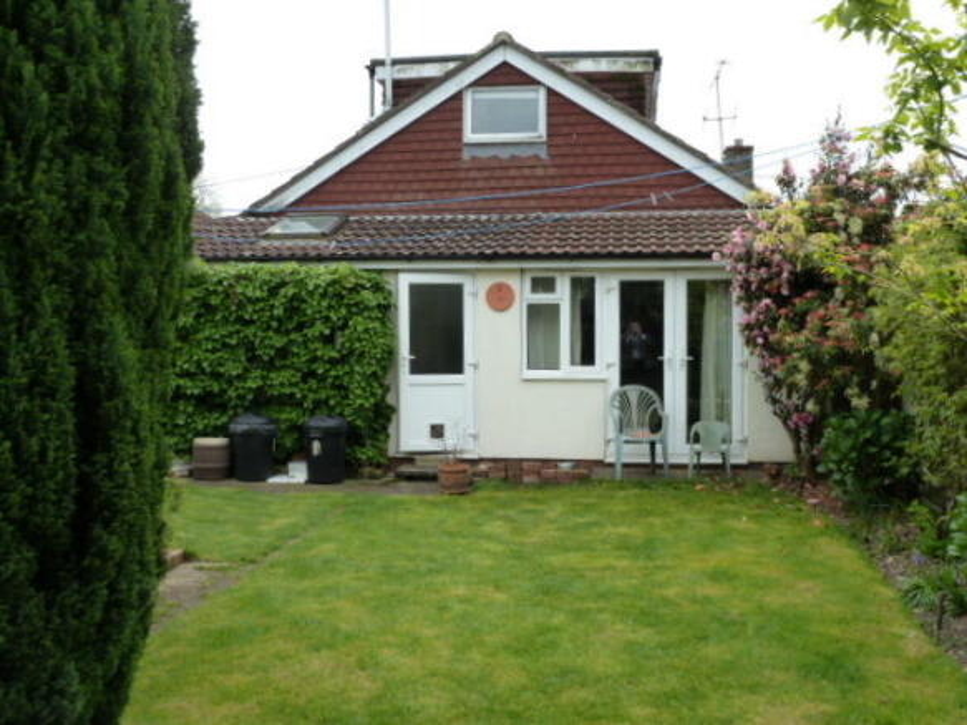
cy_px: 362
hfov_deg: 52.6
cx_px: 484
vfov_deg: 40.7
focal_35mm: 35
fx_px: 978
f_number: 4
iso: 125
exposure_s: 1/320
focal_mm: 5.7
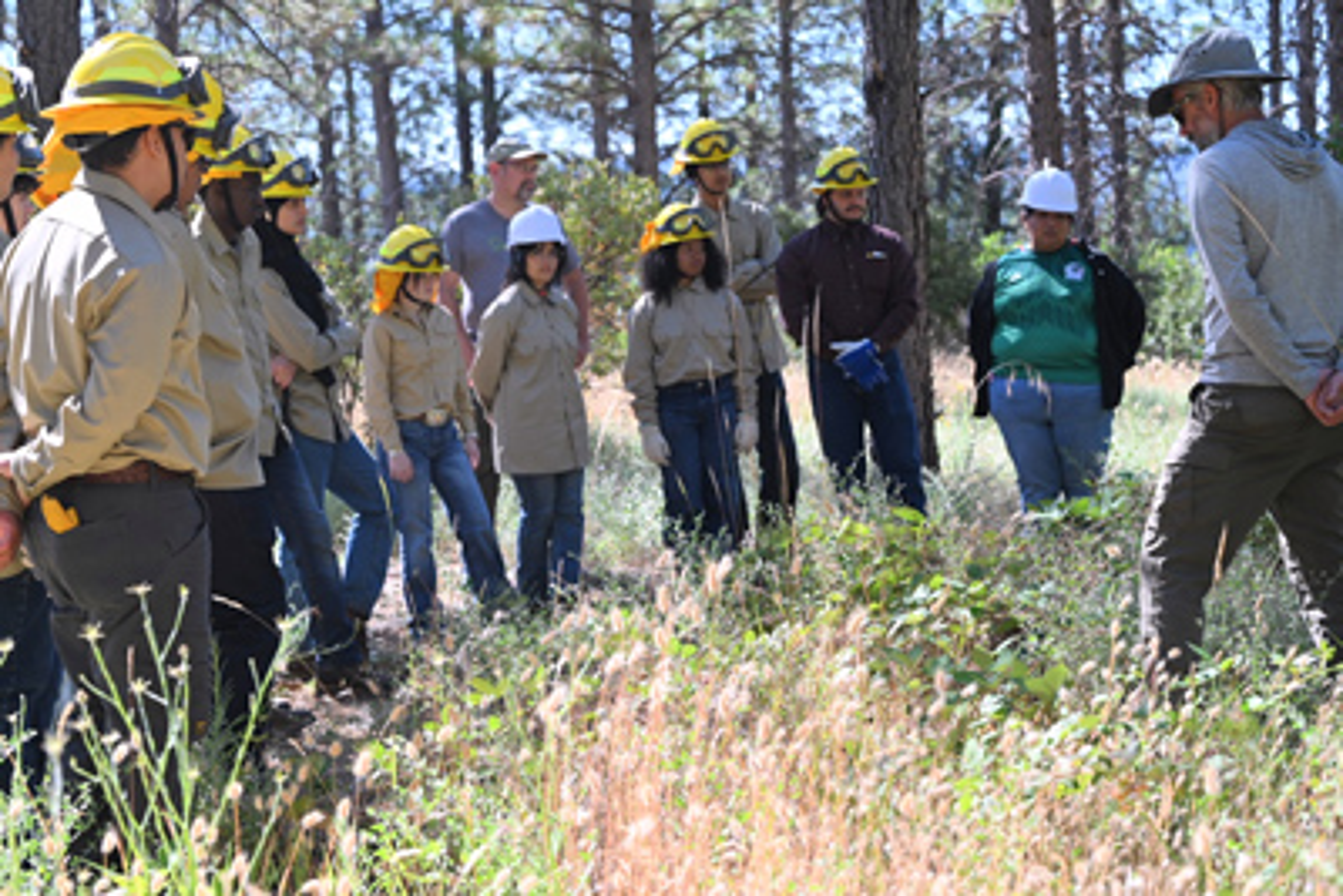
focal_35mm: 78
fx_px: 2911
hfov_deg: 26.0
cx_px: 672
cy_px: 448
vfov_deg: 17.5
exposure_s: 1/250
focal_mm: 78
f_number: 5.6
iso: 180
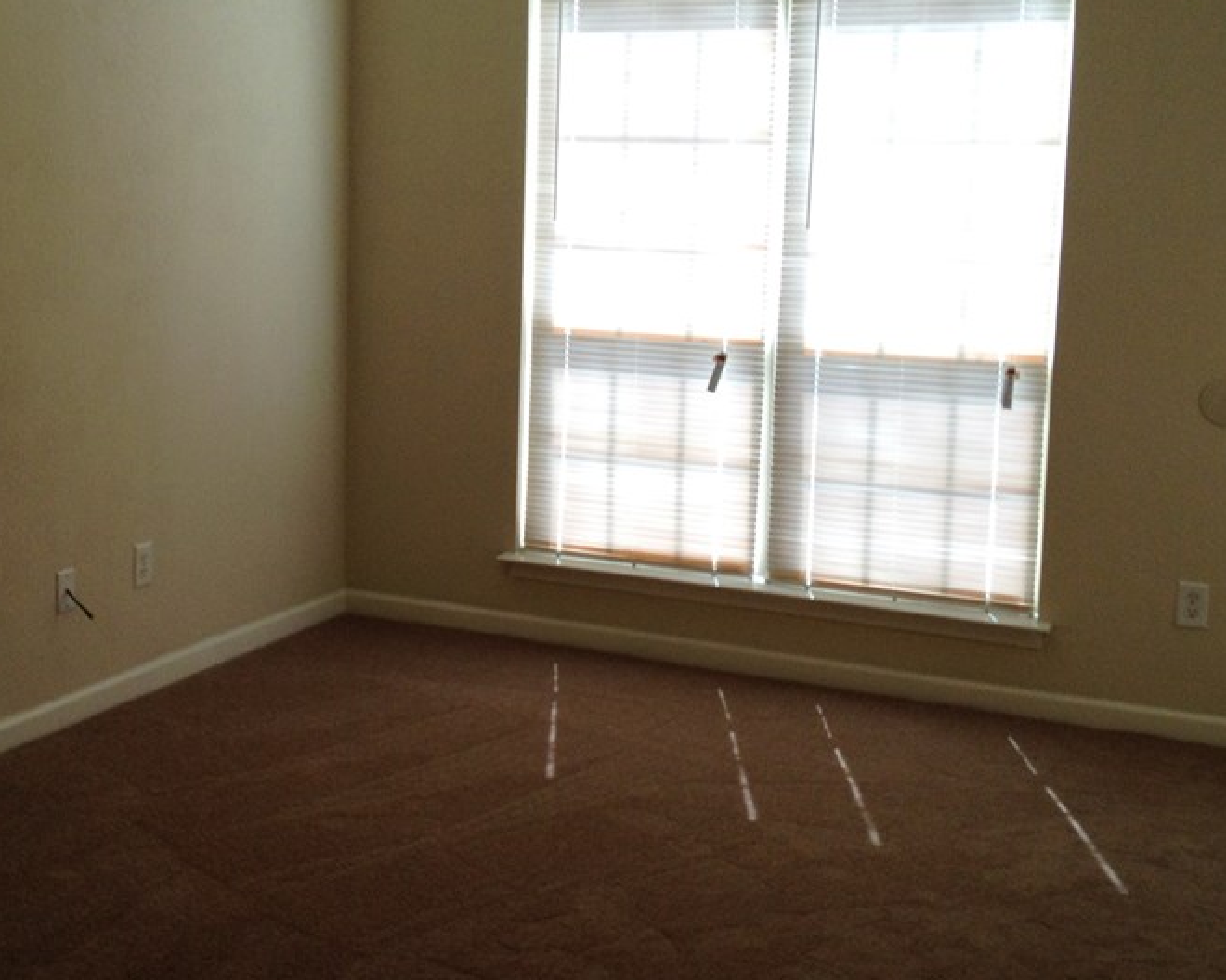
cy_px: 386
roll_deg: +0.2
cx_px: 500
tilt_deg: -7.0
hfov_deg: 35.3
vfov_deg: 28.5
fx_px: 1923
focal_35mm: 53
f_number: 2.4
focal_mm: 4.28
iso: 80
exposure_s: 1/120
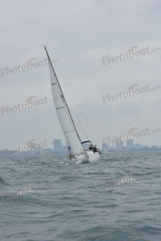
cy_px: 120
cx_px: 80
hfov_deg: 14.9
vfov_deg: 22.1
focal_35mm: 92
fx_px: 617
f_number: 10
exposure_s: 1/800
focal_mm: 92
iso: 250
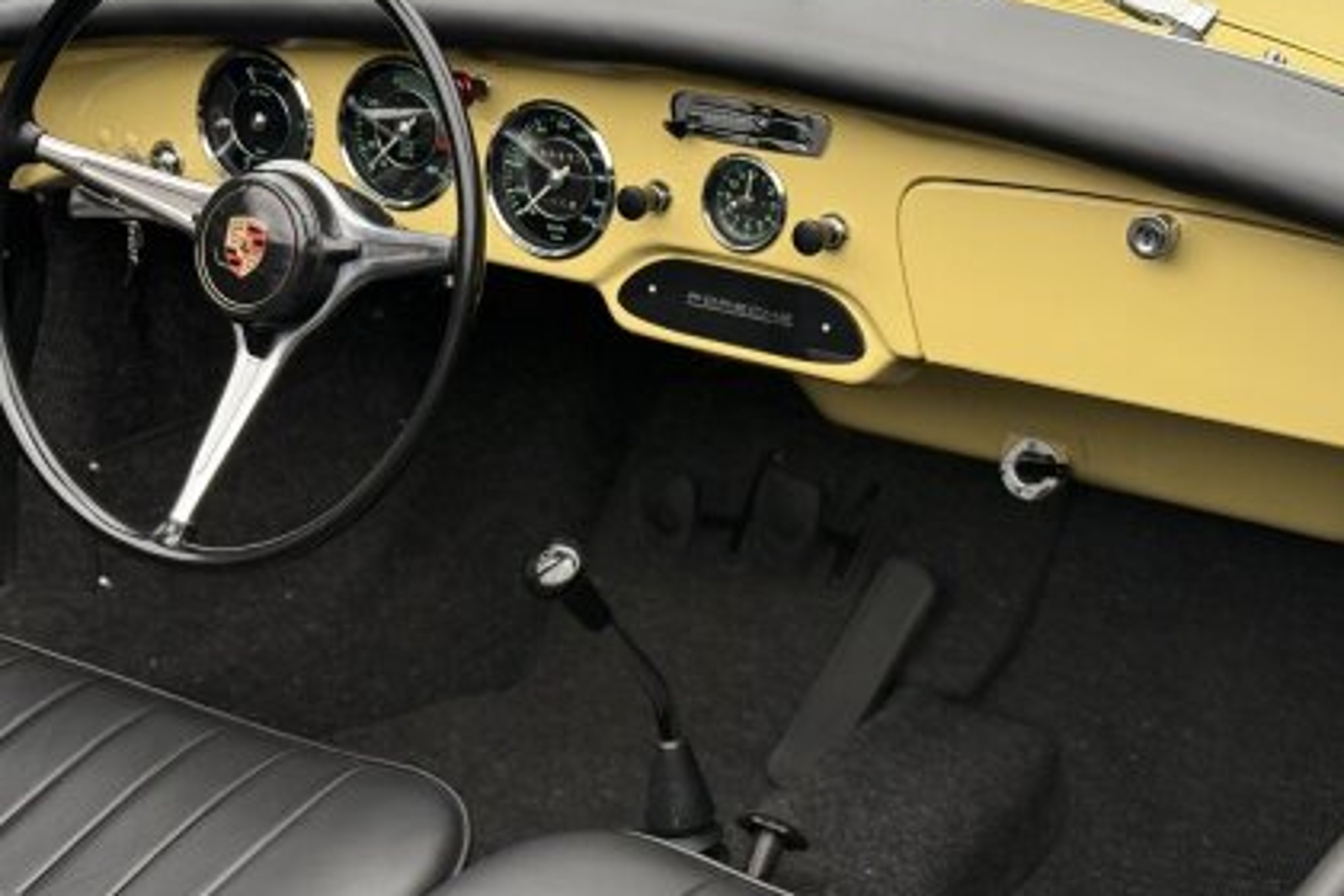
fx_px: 2837
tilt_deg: -22.3
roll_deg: -0.2
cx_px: 563
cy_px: 445
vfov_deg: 17.9
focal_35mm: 76
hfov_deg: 26.6
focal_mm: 6.76
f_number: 1.78
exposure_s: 1/49
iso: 200
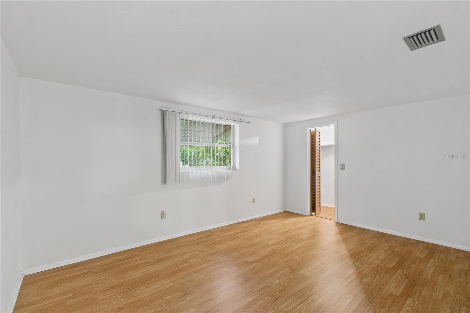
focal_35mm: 15
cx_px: 235
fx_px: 196
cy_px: 156
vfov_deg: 77.3
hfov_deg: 100.4
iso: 100
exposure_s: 1.3
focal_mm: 10
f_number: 7.1
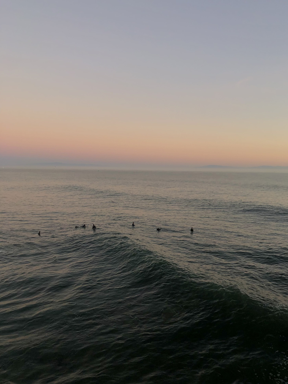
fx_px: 322
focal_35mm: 29
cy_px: 186
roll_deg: -0.5
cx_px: 149
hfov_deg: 48.2
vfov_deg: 61.6
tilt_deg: -2.1
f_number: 1.8
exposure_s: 1/120
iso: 25
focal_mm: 4
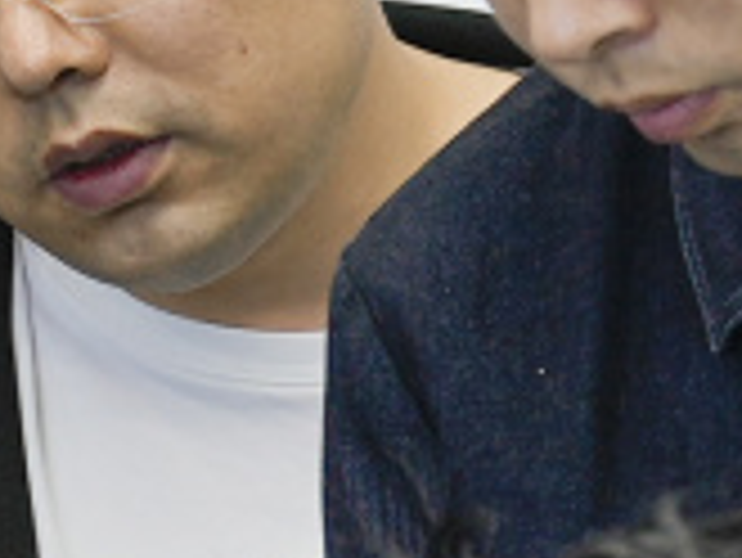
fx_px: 9460
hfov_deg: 4.5
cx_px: -333
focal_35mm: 441
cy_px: 1001
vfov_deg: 3.4
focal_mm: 59
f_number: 4
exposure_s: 1/125
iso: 320
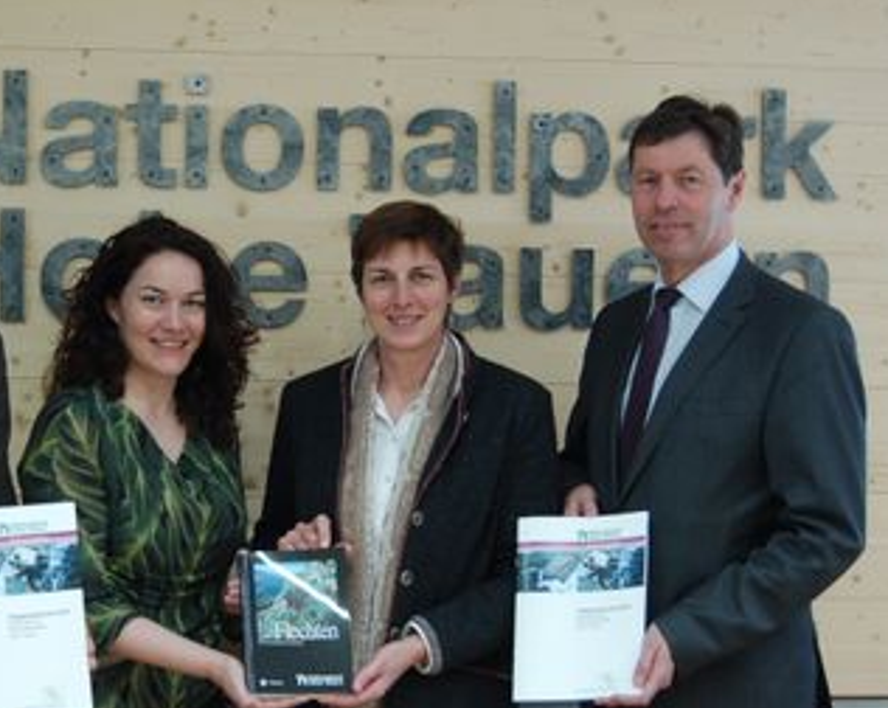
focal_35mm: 73
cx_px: 250
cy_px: 421
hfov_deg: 25.8
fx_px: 1916
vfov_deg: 20.9
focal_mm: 32
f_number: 4.5
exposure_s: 1/25
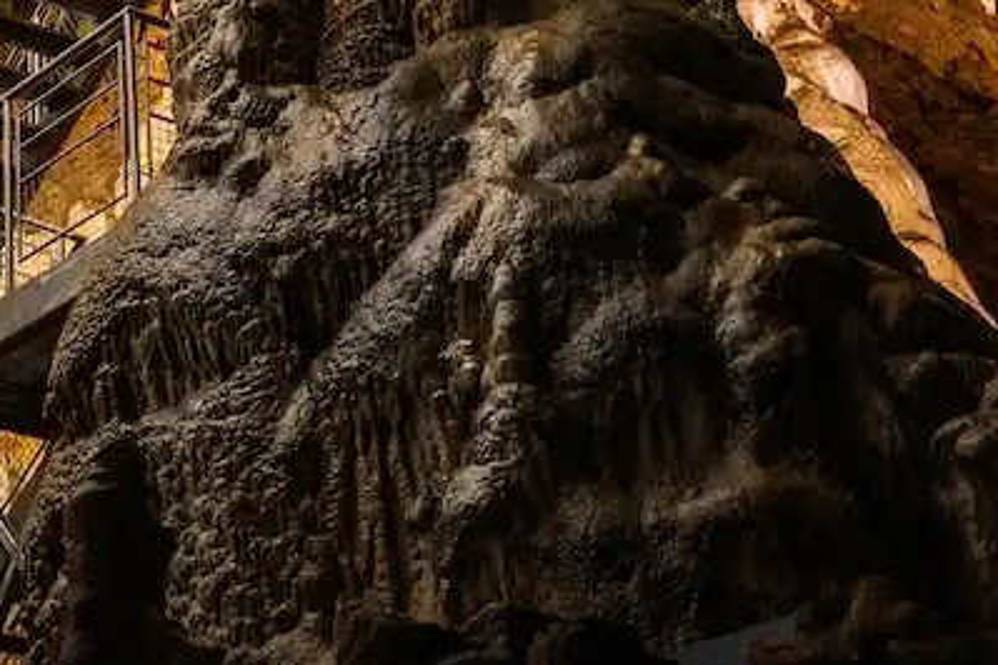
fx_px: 2689
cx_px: 3
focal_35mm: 97
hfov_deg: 20.4
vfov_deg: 13.8
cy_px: -50
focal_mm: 29
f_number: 4
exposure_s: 1/3.33
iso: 800
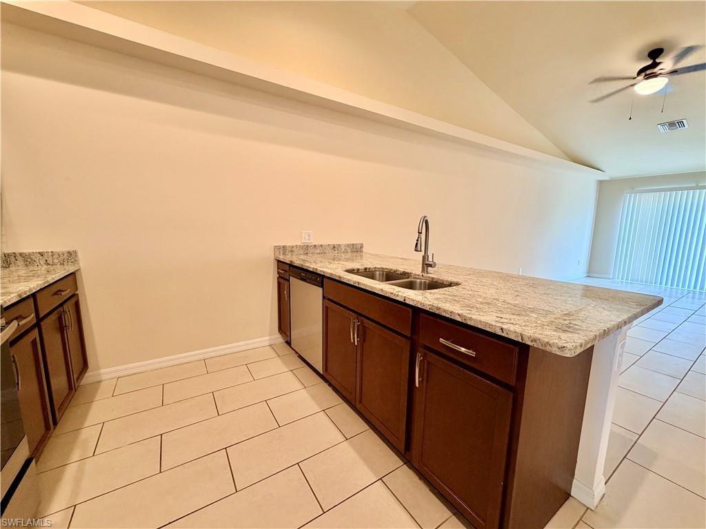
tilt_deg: -8.0
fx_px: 286
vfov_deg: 85.7
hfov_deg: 102.1
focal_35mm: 14
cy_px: 264
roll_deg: -0.4
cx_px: 353
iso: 200
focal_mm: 2.22
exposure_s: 1/60
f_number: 2.2
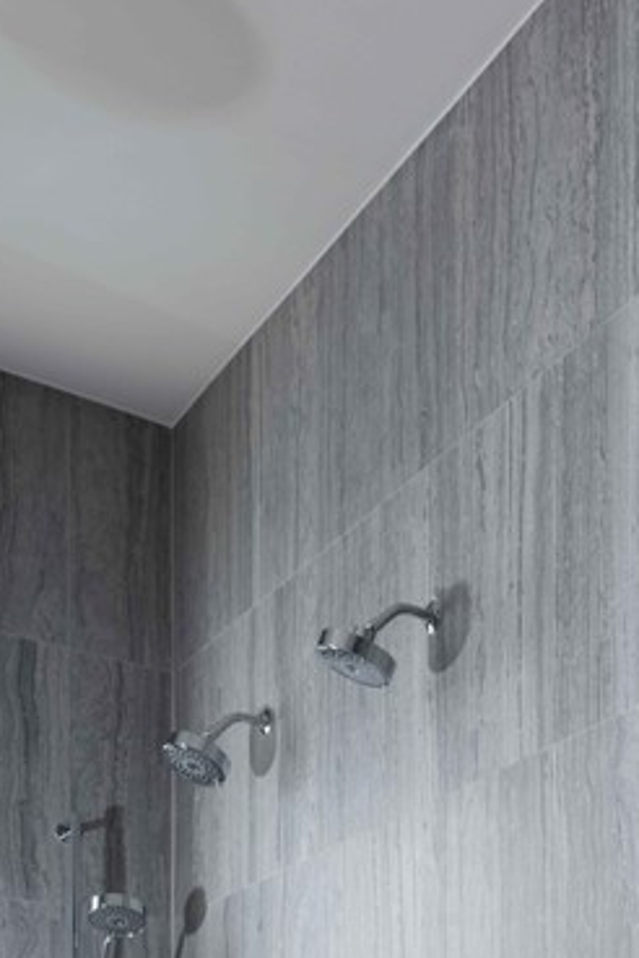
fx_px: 1411
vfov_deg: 31.7
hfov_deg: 23.4
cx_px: 756
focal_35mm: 53
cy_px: 1132
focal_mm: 18
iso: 160
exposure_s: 1/100
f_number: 8
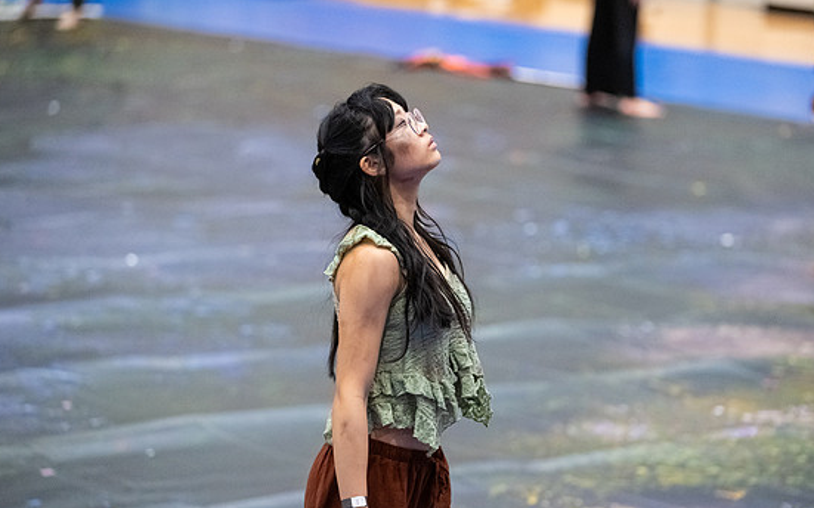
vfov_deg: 7.9
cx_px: 406
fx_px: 3659
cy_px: 223
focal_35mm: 165
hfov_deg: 12.7
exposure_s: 1/640
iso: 6400
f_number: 2.8
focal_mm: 133
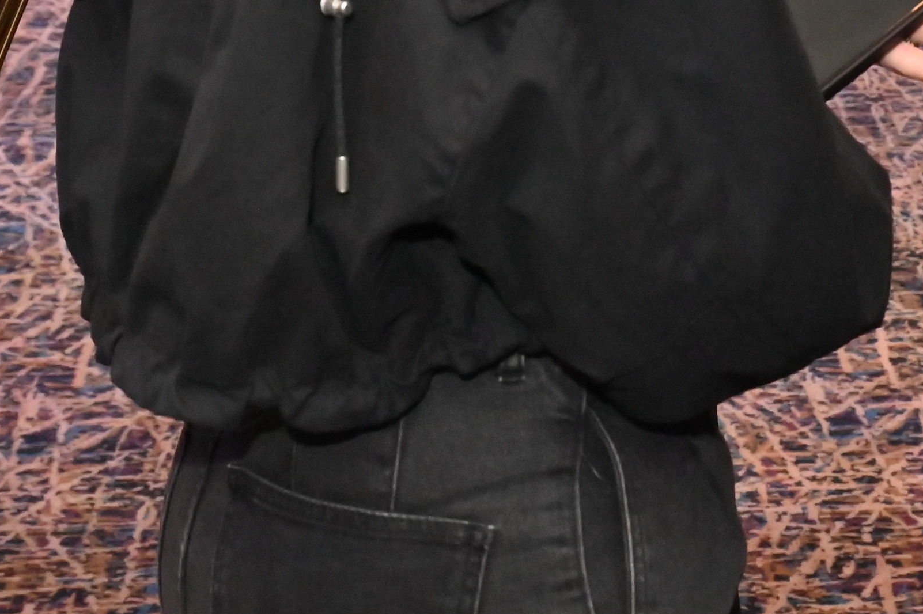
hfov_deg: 15.4
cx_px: 1077
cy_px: -283
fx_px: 3305
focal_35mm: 129
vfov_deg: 10.3
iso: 2500
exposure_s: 1/80
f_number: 7.1
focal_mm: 35
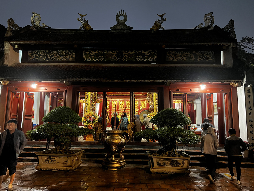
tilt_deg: +6.7
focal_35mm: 26
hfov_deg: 67.3
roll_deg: -0.8
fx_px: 191
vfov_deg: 53.1
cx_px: 127
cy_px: 96
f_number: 1.5
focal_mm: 5.7
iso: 500
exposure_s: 1/25
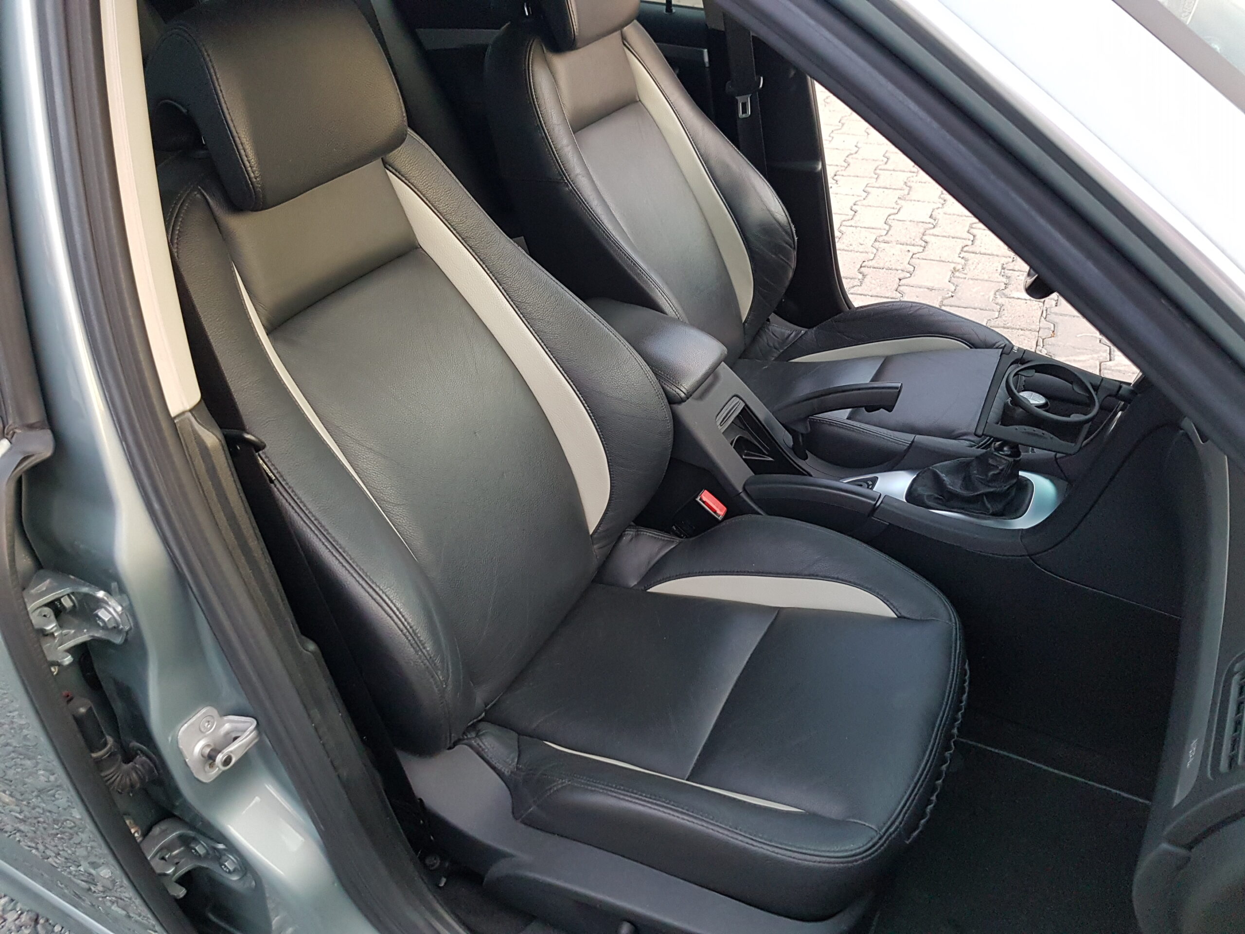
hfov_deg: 67.3
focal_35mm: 26
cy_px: 467
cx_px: 622
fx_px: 935
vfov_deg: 53.1
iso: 200
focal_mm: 4.2
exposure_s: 1/50
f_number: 1.7
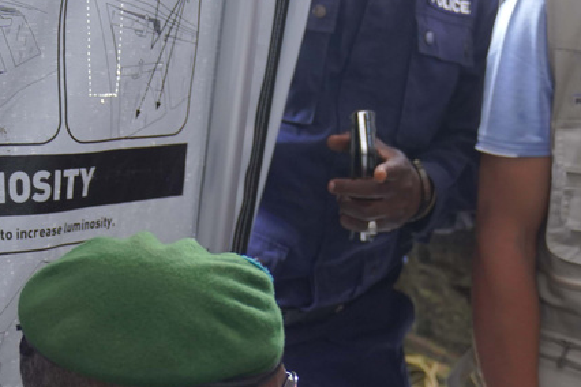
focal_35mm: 89
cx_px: 255
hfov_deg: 22.9
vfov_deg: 15.0
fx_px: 1436
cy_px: 413
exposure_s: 1/200
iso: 2000
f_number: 2.8
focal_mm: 37
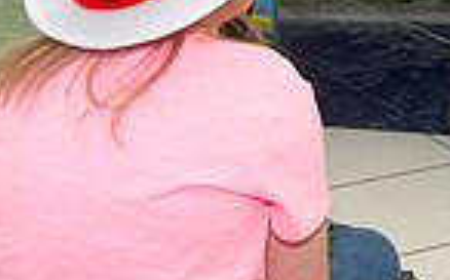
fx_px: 1691
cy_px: -225
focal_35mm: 138
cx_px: 684
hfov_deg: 14.1
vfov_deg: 9.1
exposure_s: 1/250
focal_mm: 34
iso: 1250
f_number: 6.3
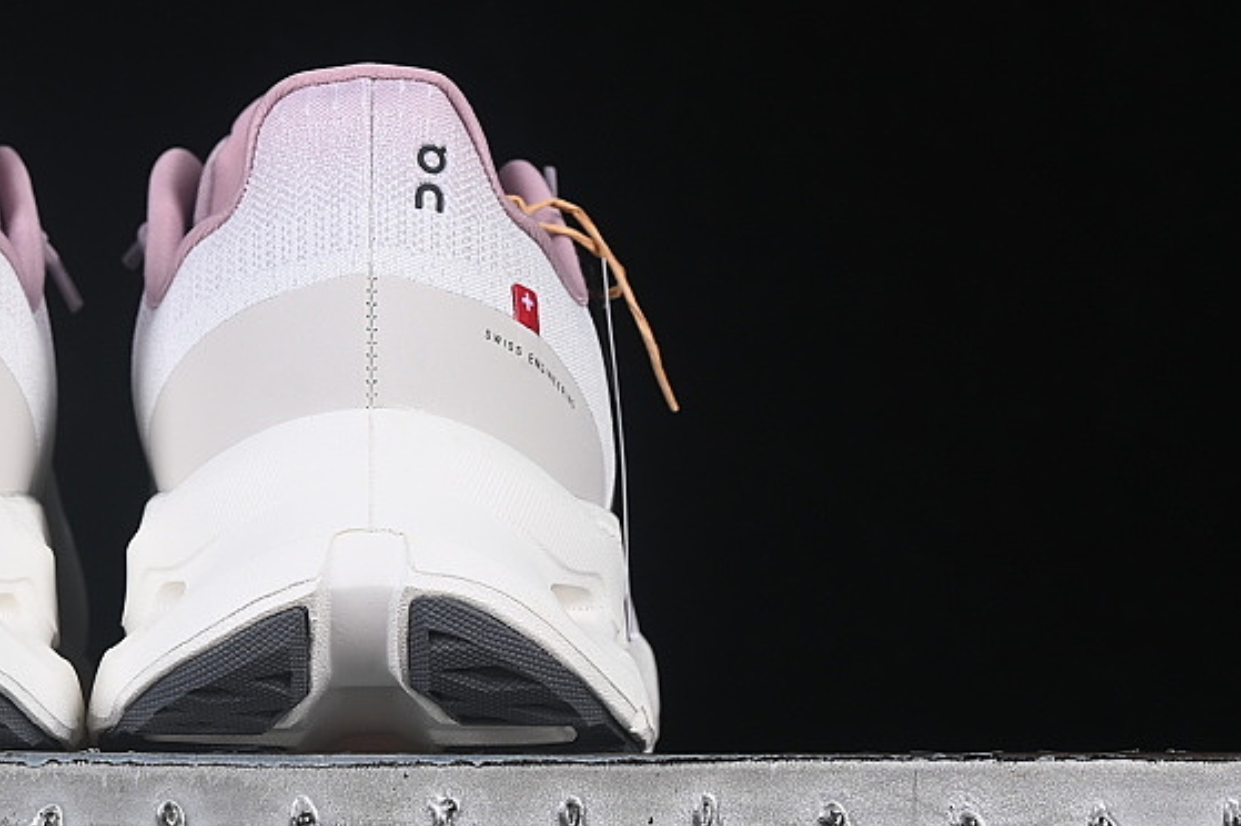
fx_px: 4995
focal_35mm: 145
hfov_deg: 14.0
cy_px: 255
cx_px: 93
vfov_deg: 9.4
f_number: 8
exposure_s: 1/80
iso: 160
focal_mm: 50
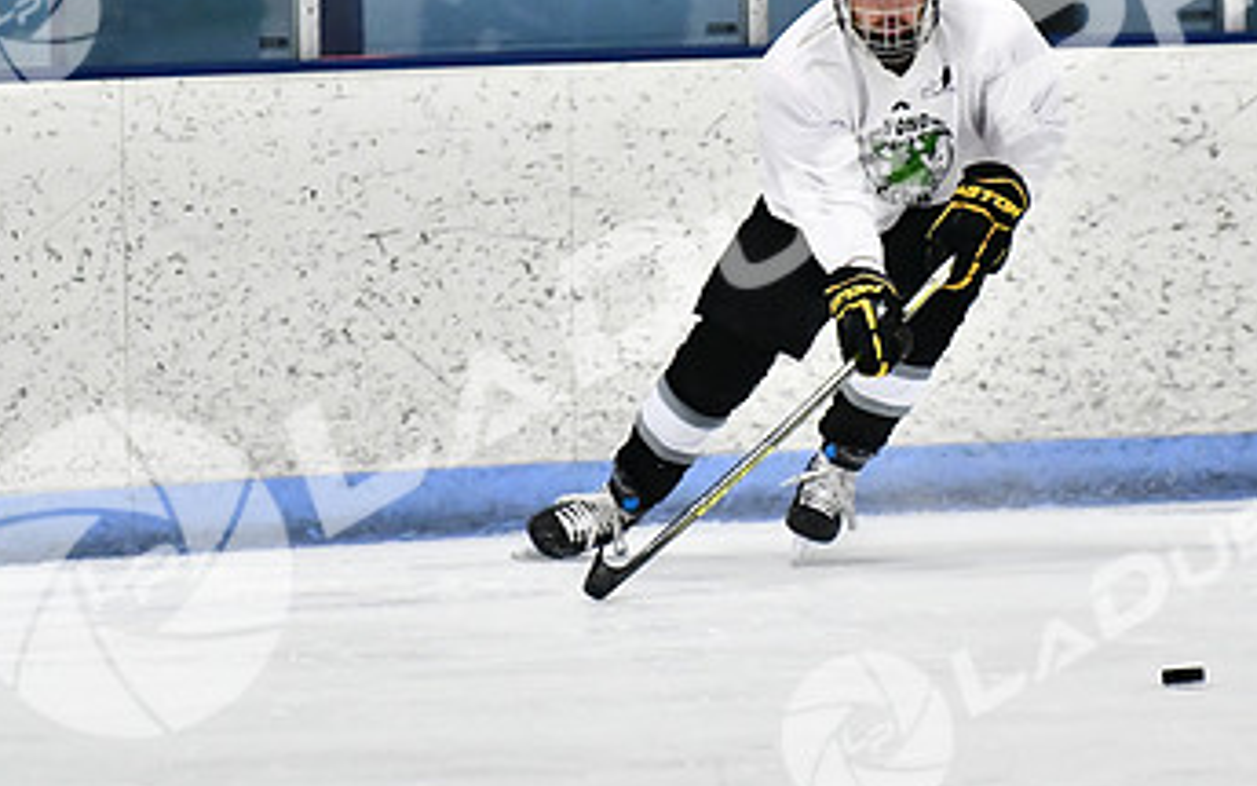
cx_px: 775
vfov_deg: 2.7
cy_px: 199
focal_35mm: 490
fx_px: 16786
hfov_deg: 4.3
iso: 6400
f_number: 2.8
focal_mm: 190
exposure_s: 1/1600
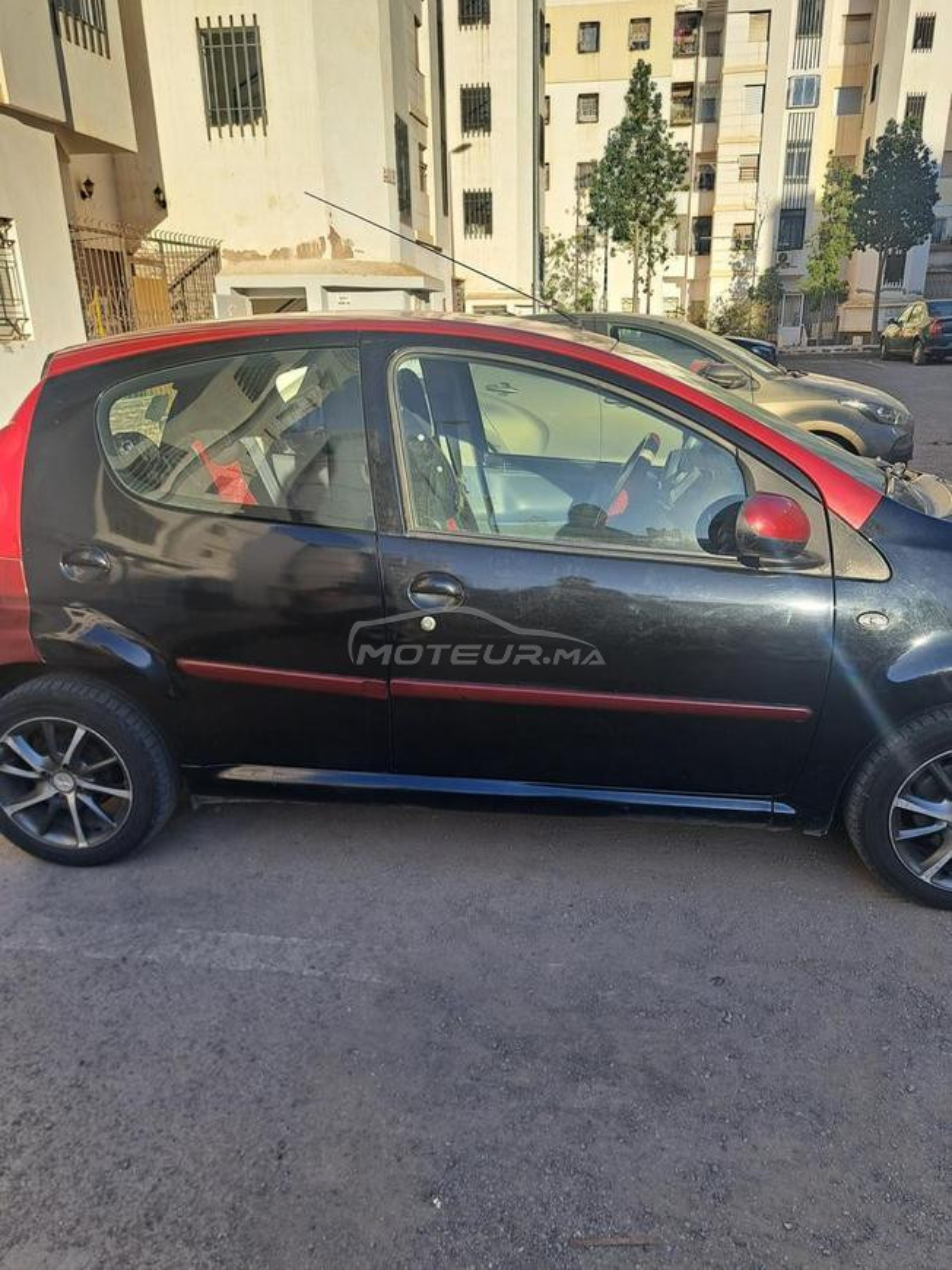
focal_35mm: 24
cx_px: 476
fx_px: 880
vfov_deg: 71.6
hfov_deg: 56.8
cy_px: 635
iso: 50
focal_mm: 5.23
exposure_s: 1/488
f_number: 1.8
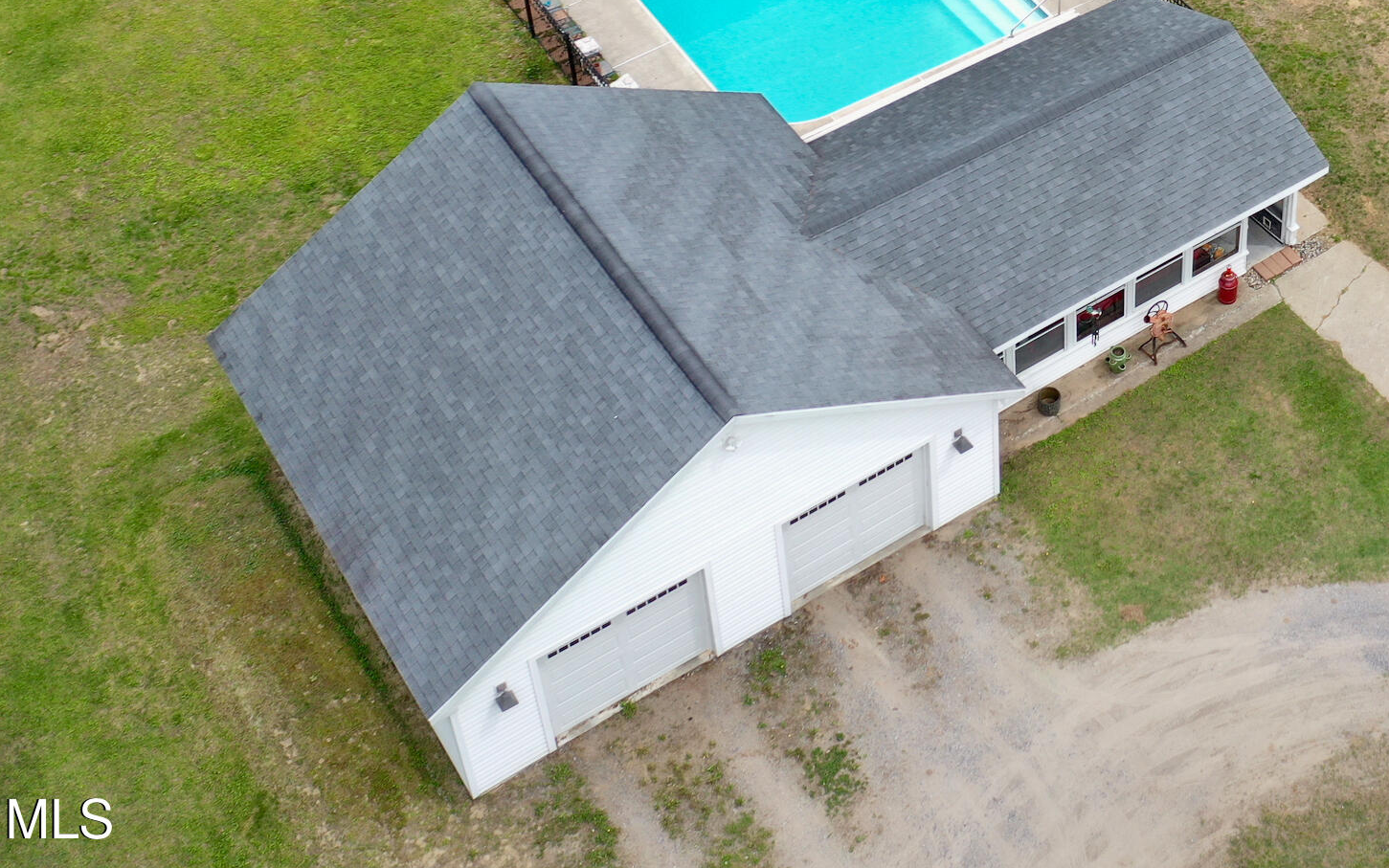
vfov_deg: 21.1
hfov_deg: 32.7
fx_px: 2234
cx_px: 1266
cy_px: -50
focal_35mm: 59
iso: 100
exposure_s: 1/30
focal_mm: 10.26
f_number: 3.2
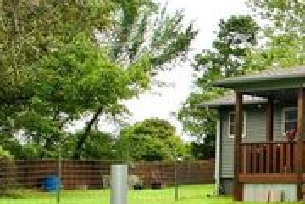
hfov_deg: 23.6
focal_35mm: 75
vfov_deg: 18.1
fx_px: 635
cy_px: 142
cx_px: 405
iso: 100
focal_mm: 18
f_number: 8
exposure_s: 1/200
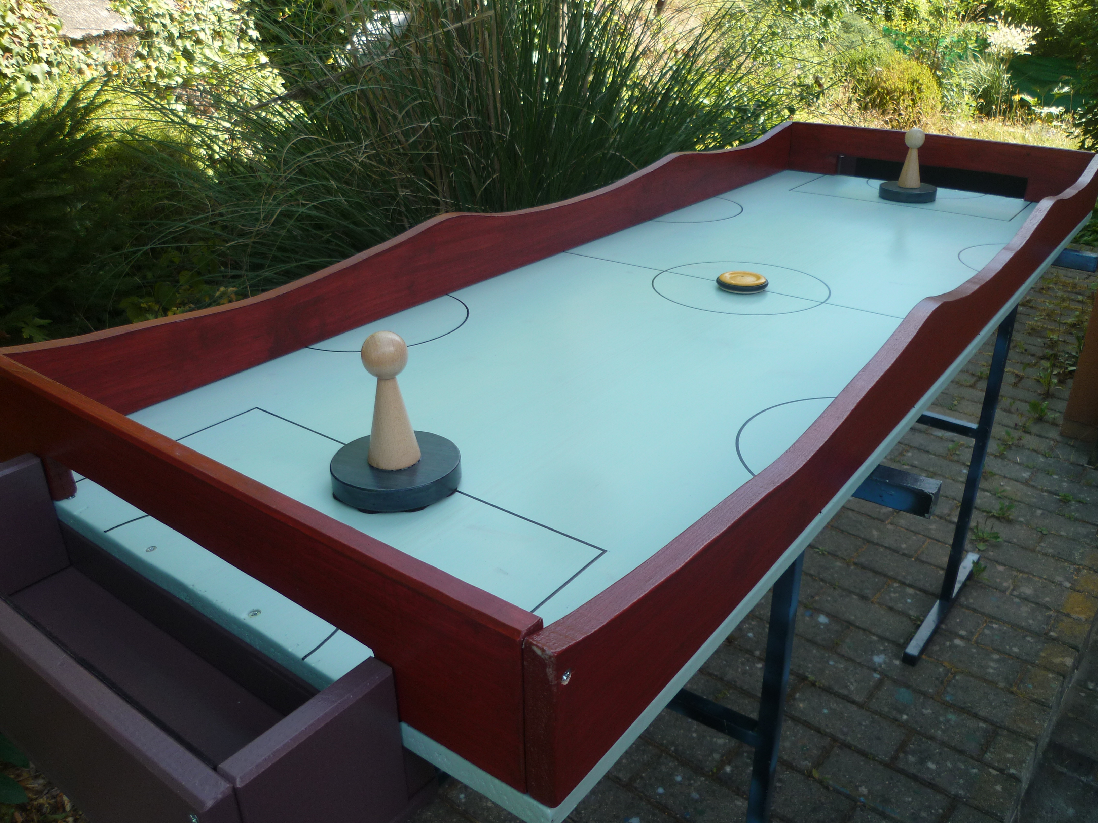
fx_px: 888
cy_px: 412
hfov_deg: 63.4
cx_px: 549
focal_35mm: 28
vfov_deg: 49.7
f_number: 2.8
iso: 80
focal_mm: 5
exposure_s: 1/250
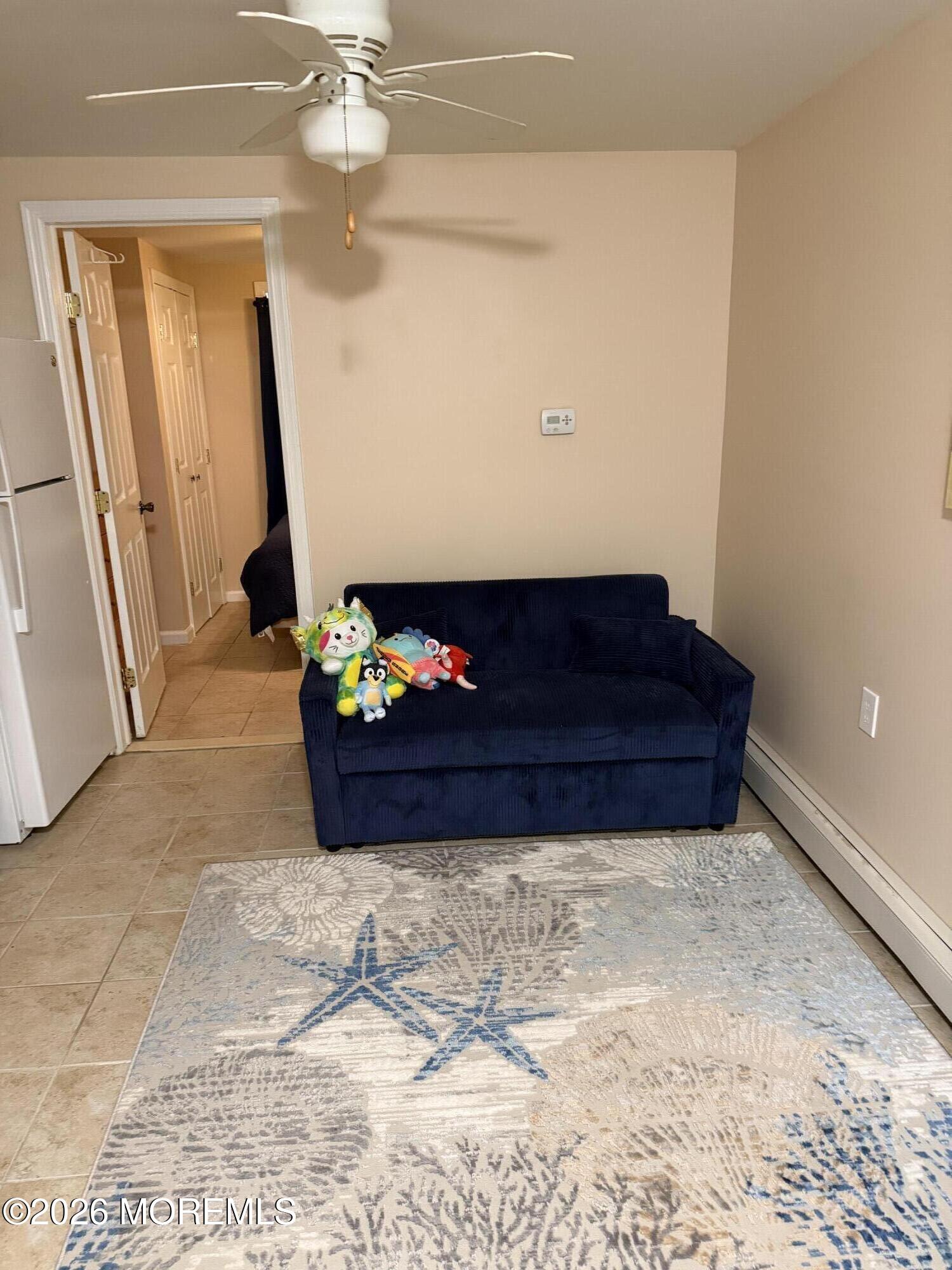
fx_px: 880
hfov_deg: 56.8
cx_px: 476
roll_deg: +1.0
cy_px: 635
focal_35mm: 24
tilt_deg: -14.9
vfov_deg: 71.6
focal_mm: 6.76
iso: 500
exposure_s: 1/60
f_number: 1.78
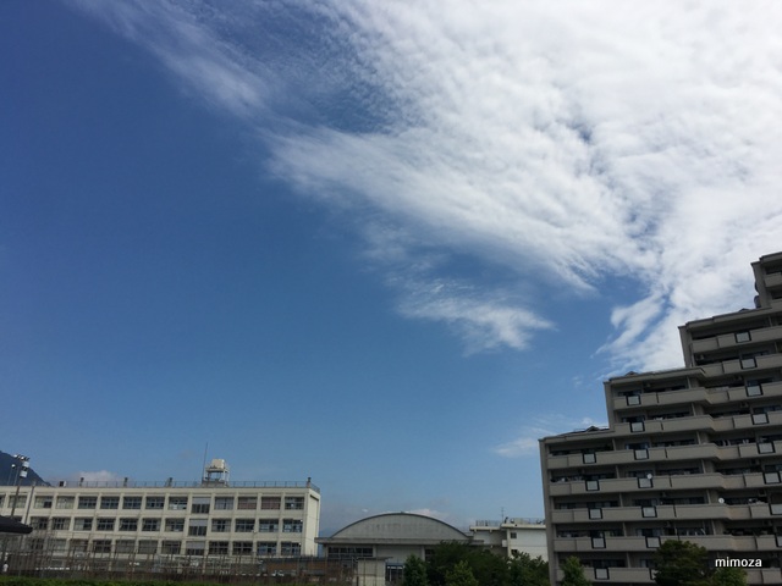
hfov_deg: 61.7
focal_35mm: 29
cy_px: 293
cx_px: 391
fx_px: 655
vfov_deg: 48.2
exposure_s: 1/3344
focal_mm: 4.15
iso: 25
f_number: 2.2
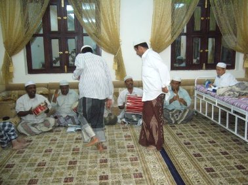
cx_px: 124
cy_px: 92
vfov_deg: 40.7
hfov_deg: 52.7
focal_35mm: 35
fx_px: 251
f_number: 2.8
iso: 400
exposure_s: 1/30
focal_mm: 5.8
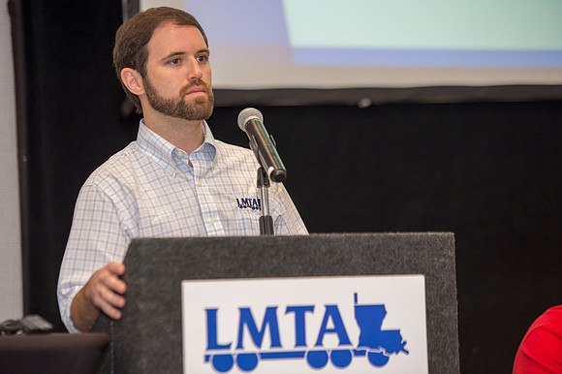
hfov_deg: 14.7
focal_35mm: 140
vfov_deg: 9.8
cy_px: 187
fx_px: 2184
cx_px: 281
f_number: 3.2
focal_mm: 140
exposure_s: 1/320
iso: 1250
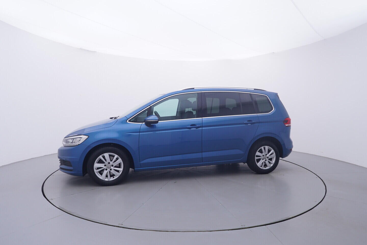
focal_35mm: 22
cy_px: 122
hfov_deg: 77.3
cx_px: 184
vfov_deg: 56.2
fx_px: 230
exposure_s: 1/80
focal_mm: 15
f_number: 5
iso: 200
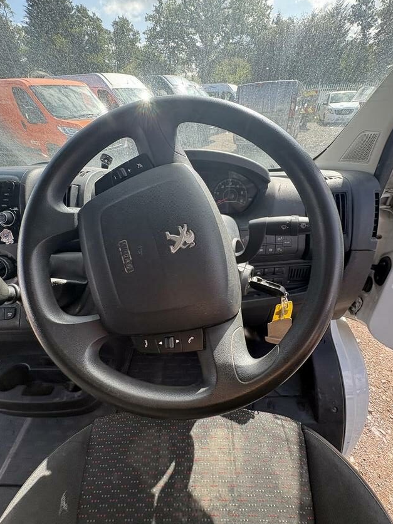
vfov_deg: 98.1
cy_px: 254
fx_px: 227
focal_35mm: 15
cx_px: 197
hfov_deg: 81.7
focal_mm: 2.22
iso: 64
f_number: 2.2
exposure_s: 1/206
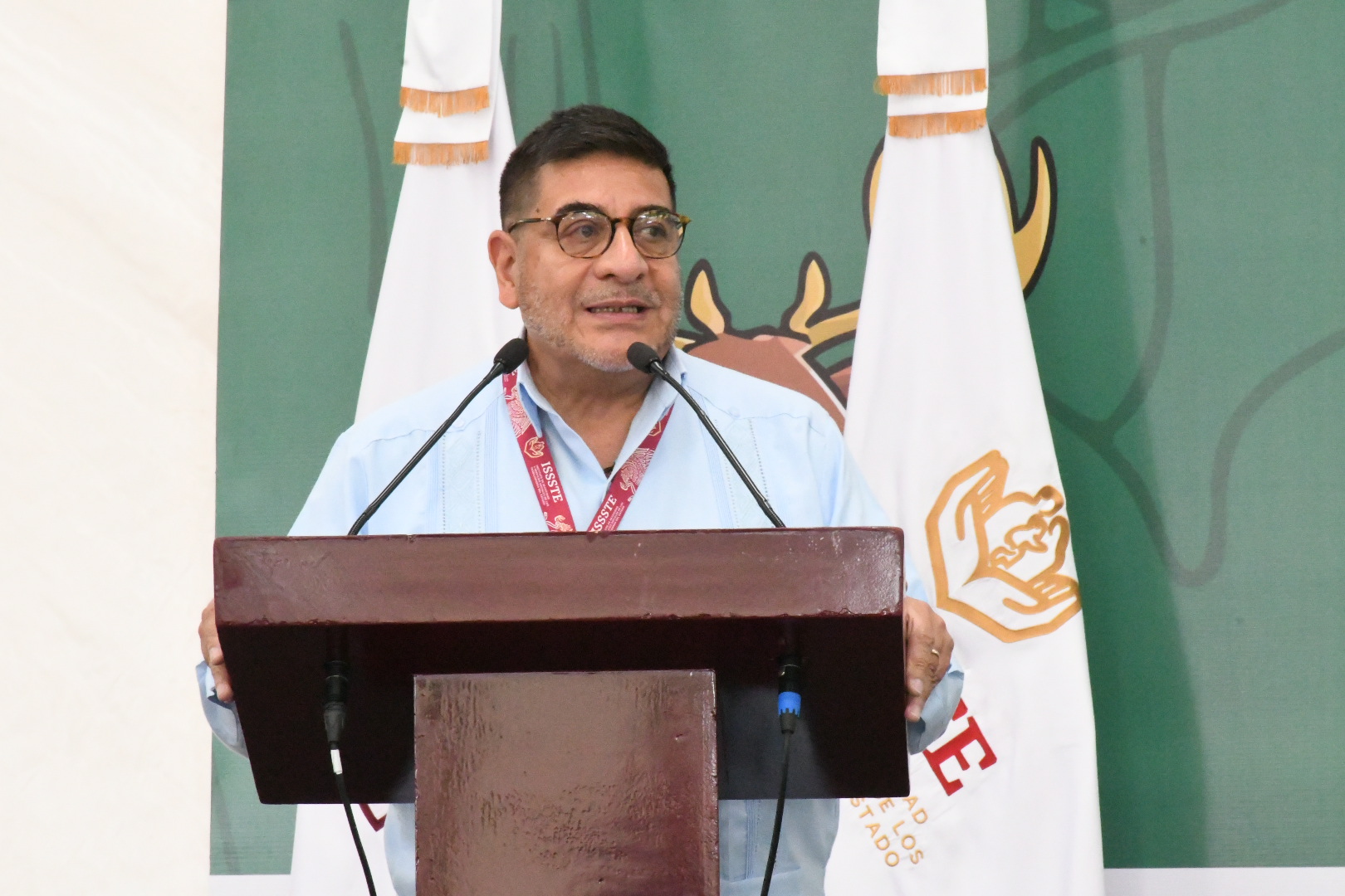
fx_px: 6500
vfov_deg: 7.9
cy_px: 448
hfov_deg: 11.8
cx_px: 672
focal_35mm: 174
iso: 20000
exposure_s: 1/200
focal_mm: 116
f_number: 18
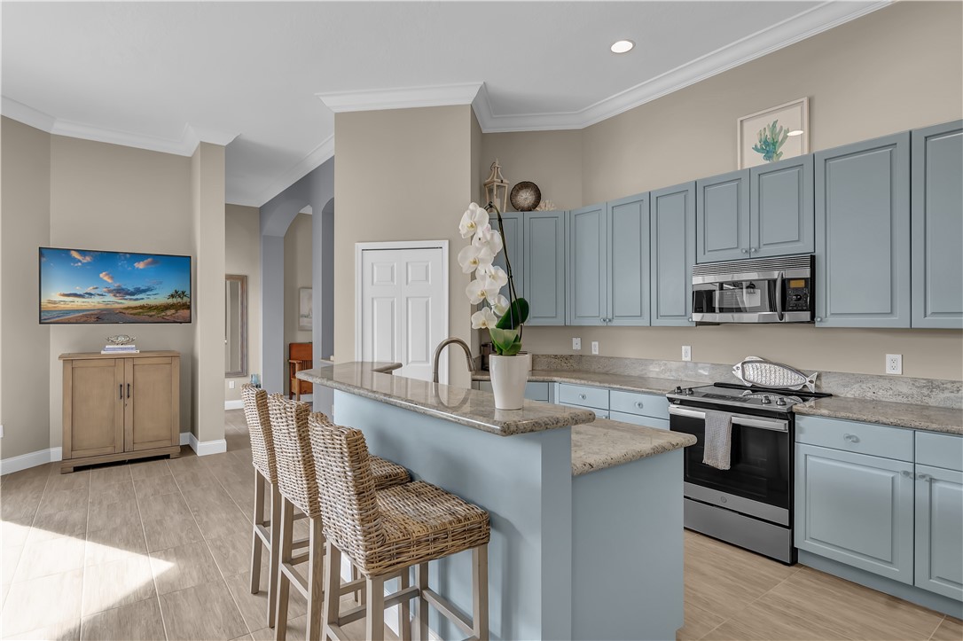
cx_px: 482
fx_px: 481
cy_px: 320
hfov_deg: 90.0
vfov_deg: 67.3
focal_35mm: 18
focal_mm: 12
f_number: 6.3
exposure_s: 1/10
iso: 320
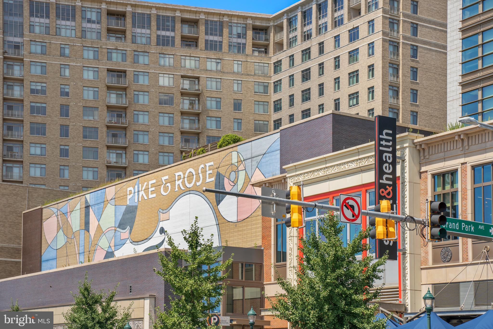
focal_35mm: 75
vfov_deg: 18.2
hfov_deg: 27.0
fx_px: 1027
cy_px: 164
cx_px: 246
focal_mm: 75
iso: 160
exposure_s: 1/500
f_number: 10
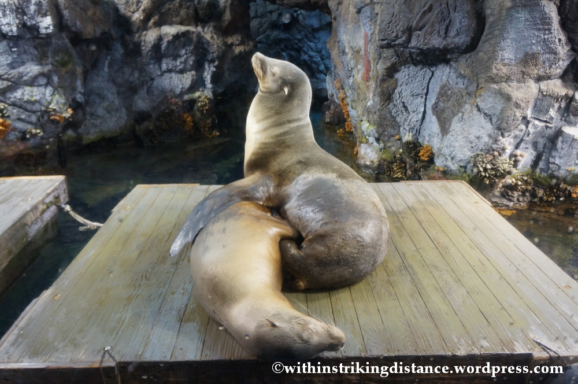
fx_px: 433
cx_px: 289
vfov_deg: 47.8
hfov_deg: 67.4
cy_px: 192
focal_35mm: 27
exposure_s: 1/160
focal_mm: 18
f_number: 4
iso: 1250
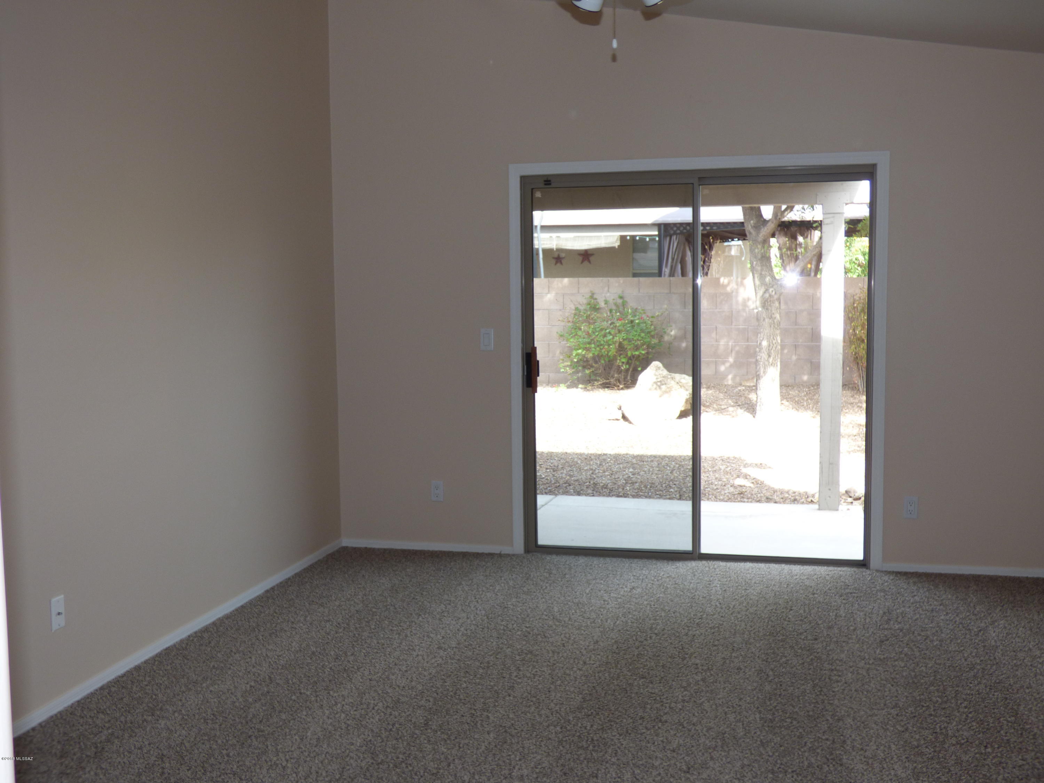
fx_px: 1086
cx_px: 522
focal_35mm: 36
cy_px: 392
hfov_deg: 51.4
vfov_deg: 39.7
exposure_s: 1/60
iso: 100
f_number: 3.5
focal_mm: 6.47
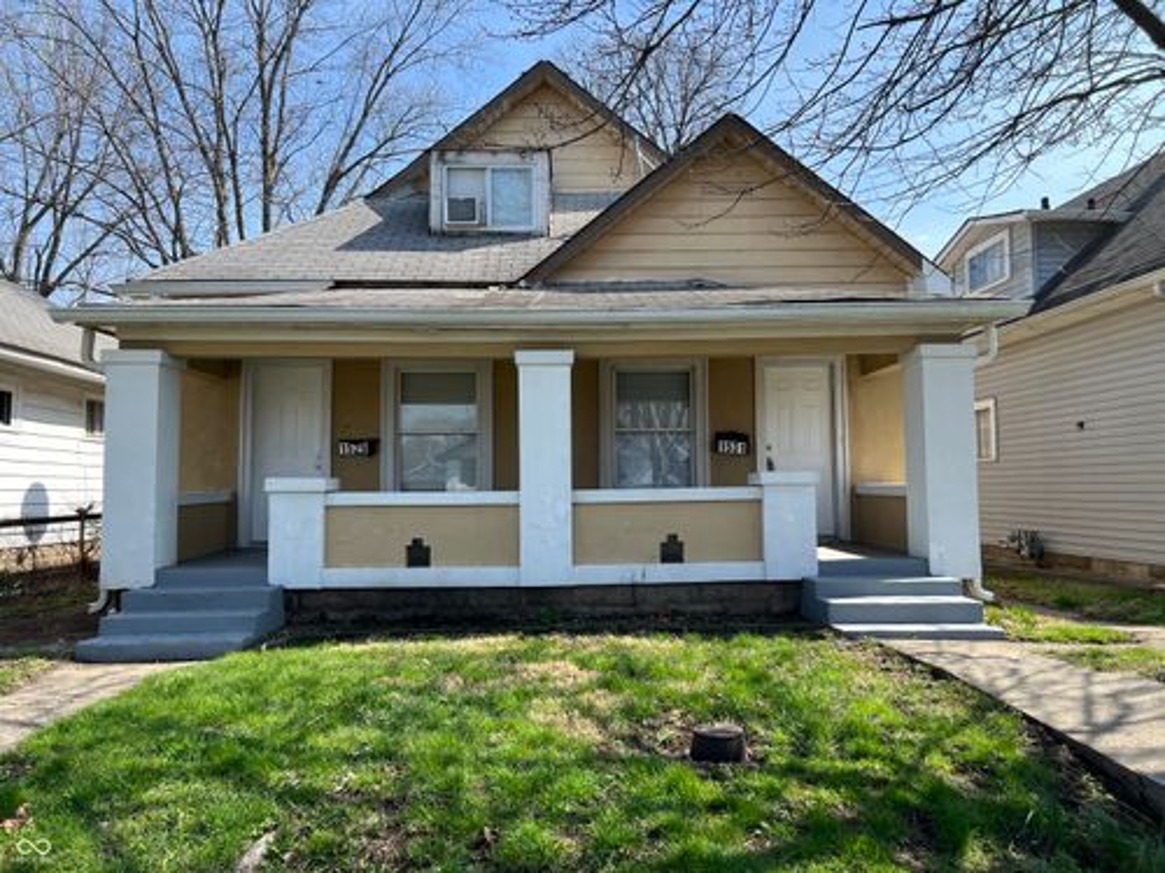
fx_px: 875
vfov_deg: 53.1
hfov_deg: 67.3
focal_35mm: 26
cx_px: 582
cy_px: 436
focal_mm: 5.7
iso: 50
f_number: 1.5
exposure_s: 1/1869
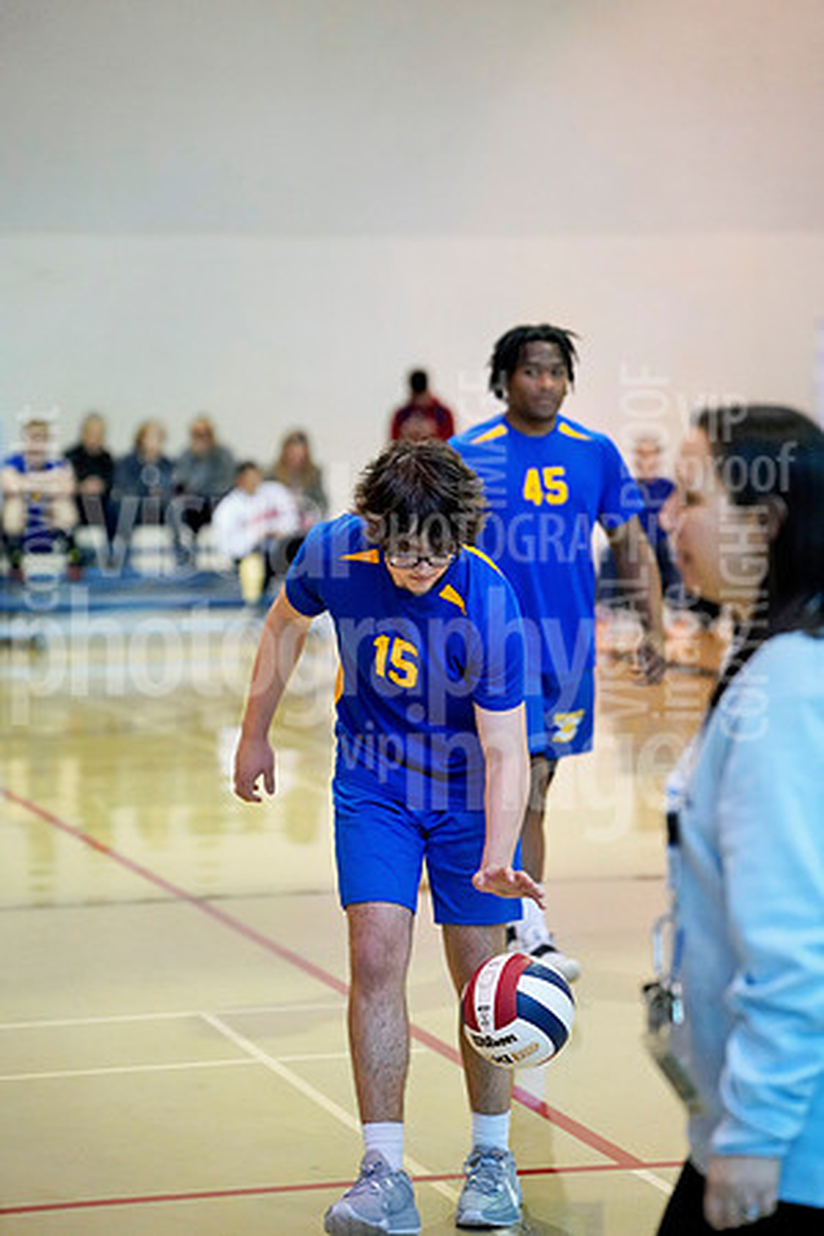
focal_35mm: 115
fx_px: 3934
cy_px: 618
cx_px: 412
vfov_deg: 17.9
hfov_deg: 12.0
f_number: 2.8
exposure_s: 1/800
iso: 8000
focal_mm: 114.6
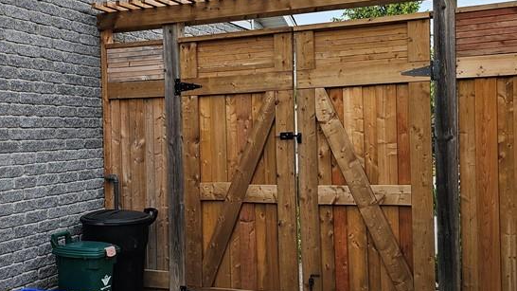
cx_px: 187
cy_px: 143
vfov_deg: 25.4
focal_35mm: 47
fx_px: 644
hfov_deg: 43.3
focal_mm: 6.3
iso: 32
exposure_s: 1/180
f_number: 1.7
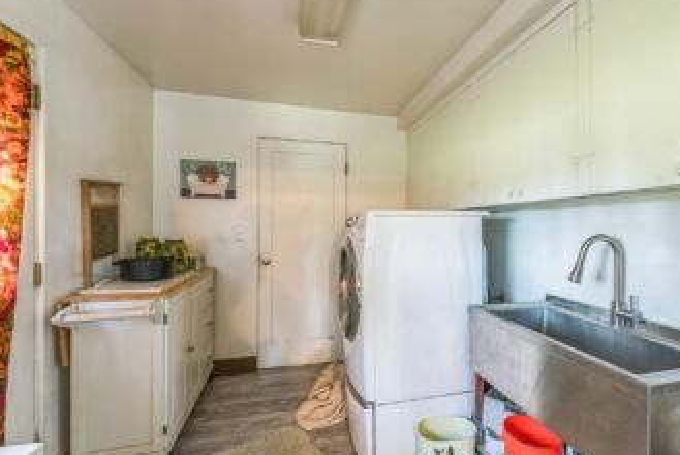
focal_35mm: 17
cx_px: 397
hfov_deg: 92.4
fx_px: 321
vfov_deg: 70.5
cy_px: 212
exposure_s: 1/2
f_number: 8
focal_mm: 14
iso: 500
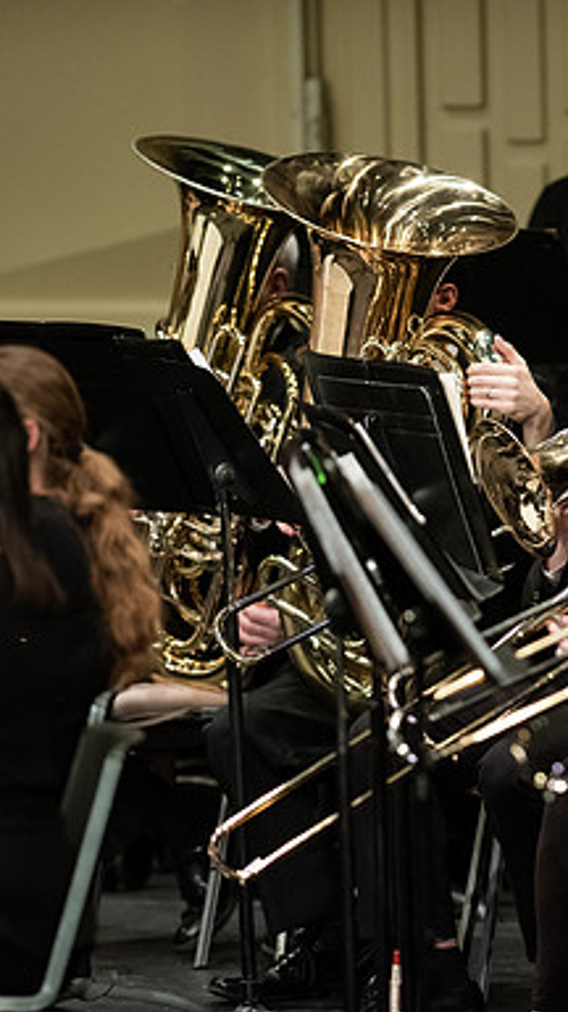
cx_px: 618
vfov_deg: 4.6
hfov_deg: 2.6
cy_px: 506
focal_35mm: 474
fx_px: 12717
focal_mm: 300
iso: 3200
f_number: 3.2
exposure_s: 1/250
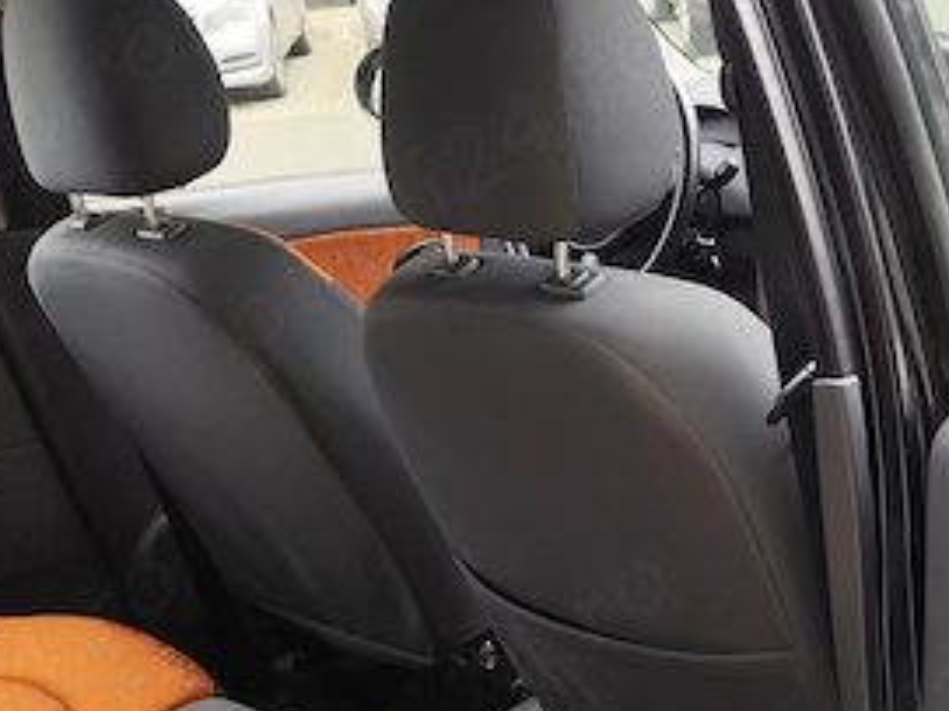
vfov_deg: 26.5
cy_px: 760
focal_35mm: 51
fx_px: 1398
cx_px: 690
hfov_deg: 36.8
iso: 50
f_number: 1.65
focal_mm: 6.19
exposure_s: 1/169
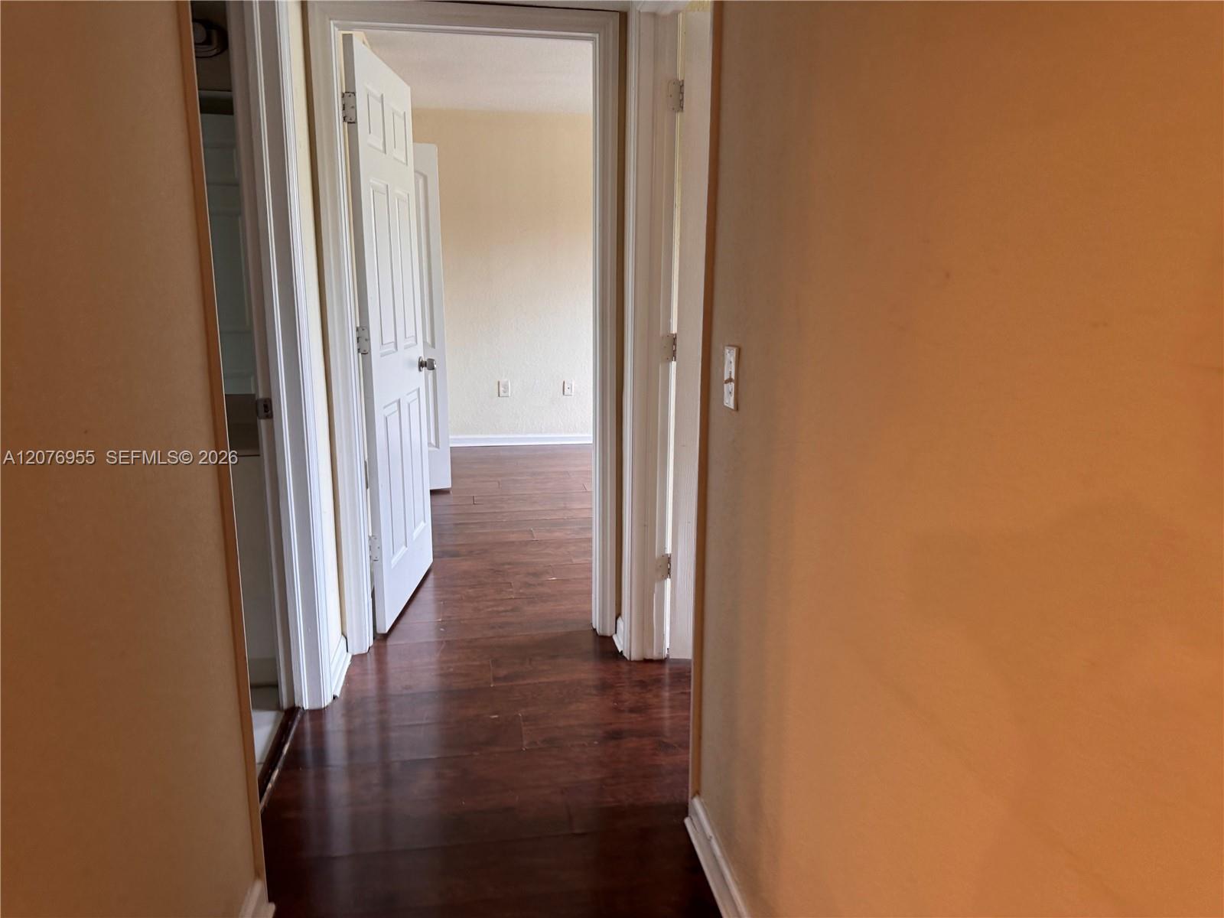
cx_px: 612
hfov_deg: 71.6
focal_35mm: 24
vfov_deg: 56.8
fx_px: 849
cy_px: 459
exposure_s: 1/60
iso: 160
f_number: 1.78
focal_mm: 6.76
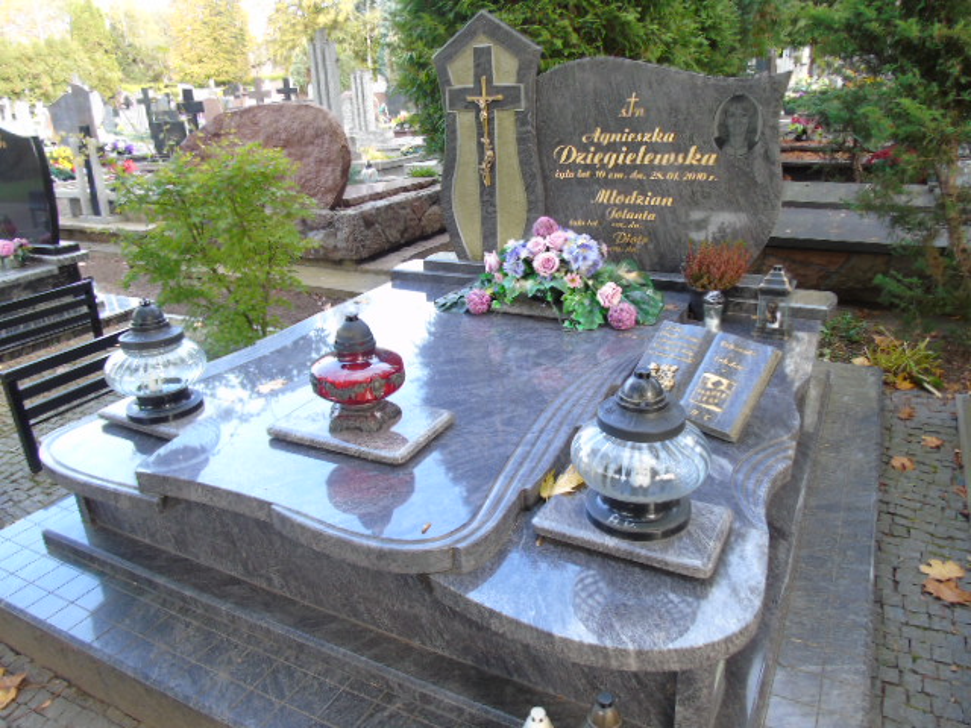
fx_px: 701
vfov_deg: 54.9
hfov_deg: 69.4
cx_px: 486
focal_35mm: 25
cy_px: 364
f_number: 3.4
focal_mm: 4.4
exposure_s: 1/30
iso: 100
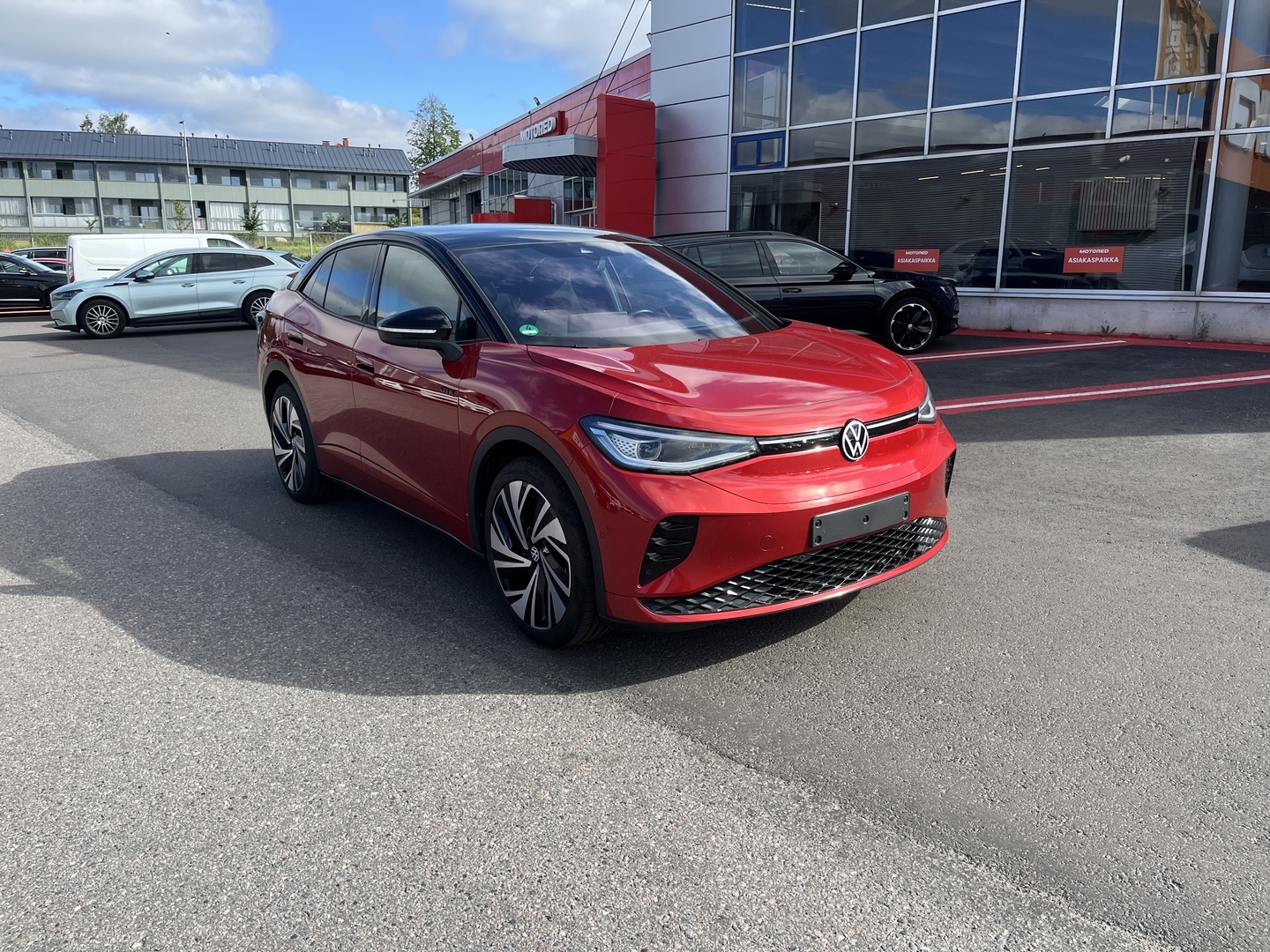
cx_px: 635
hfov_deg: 67.3
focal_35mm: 26
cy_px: 476
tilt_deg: -12.4
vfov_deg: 53.1
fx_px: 954
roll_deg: +0.8
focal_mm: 5.1
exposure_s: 1/1580
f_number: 1.6
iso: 50
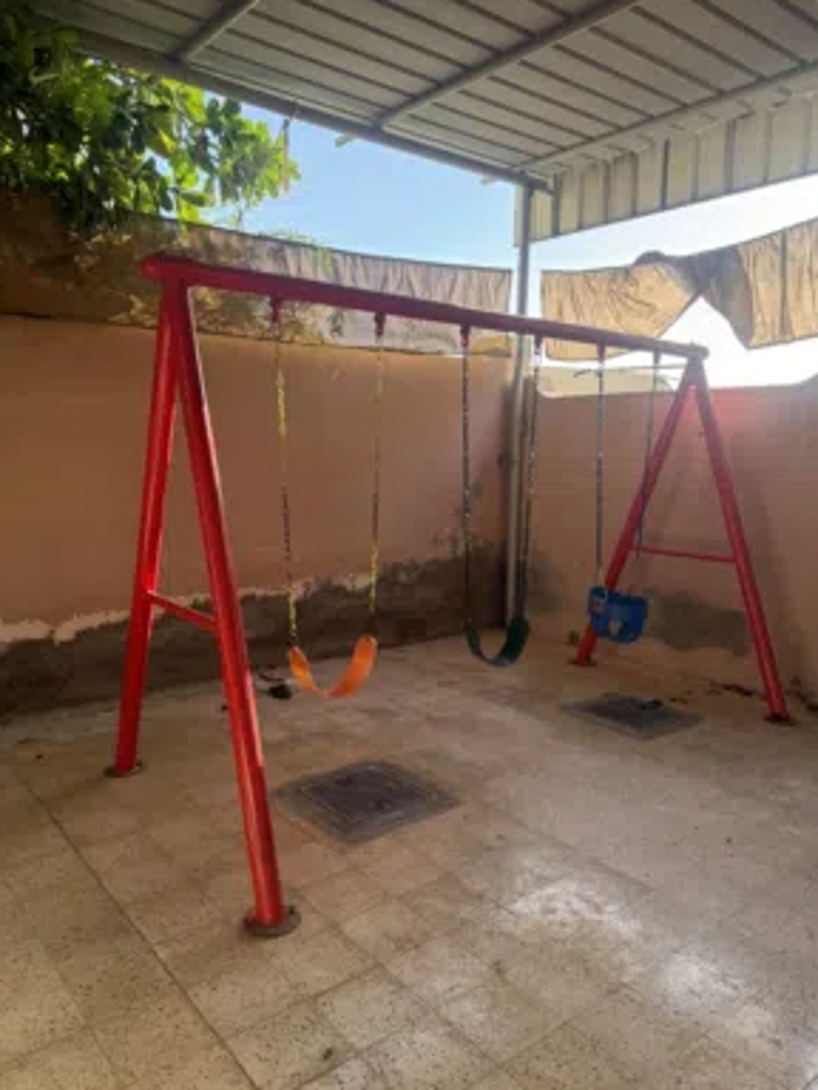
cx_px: 420
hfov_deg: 54.9
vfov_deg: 69.4
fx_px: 788
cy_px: 562
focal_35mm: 25
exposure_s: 1/617
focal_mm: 6.76
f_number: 1.78
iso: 100
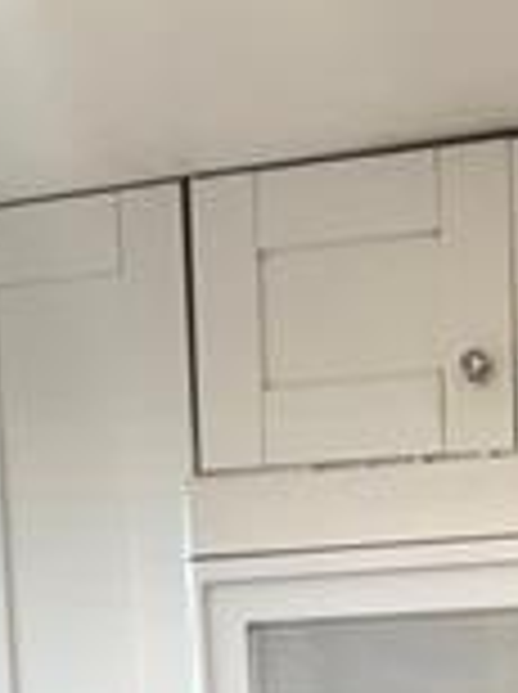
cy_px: 1184
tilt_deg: -6.7
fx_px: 2601
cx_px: 577
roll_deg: +1.0
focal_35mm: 130
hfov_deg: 11.2
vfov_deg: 13.8
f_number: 1.5
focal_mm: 5.7
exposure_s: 1/60
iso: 80
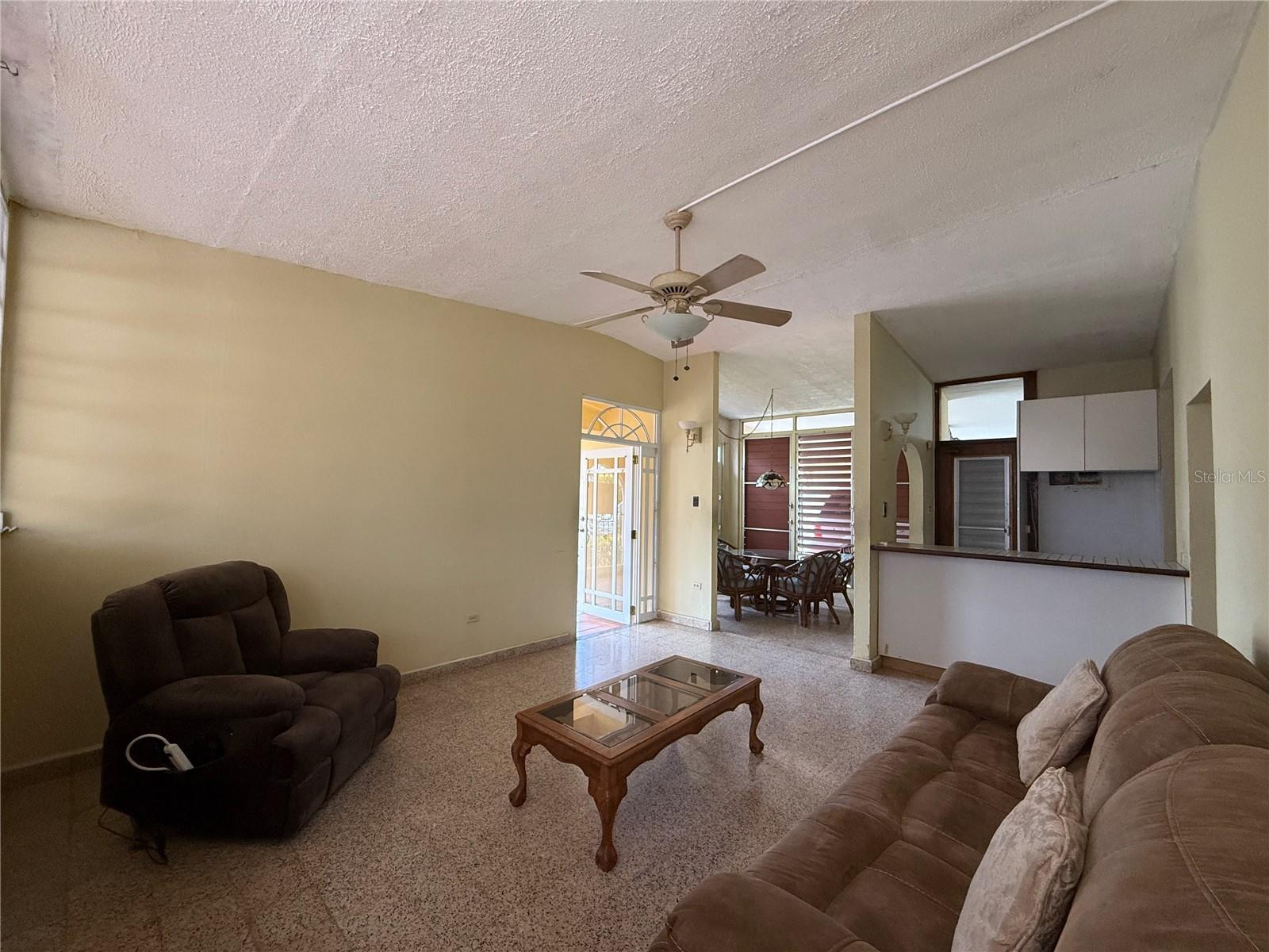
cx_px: 634
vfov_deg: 85.7
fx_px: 513
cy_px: 476
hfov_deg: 102.1
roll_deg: -1.6
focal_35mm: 14
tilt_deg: +2.7
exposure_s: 1/99
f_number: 2.2
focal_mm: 2.22
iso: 250
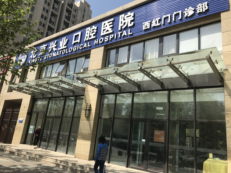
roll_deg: -7.0
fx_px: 187
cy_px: 86
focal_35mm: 28
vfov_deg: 49.7
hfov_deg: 63.4
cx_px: 116
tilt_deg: +16.4
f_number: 1.8
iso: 20
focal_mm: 3.99
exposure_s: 1/1916
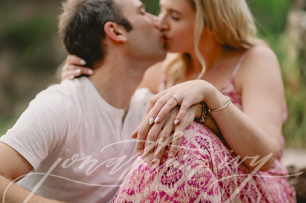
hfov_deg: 23.9
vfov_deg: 16.1
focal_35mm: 85
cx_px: 153
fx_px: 722
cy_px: 102
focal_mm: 85
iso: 80
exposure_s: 1/640
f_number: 2
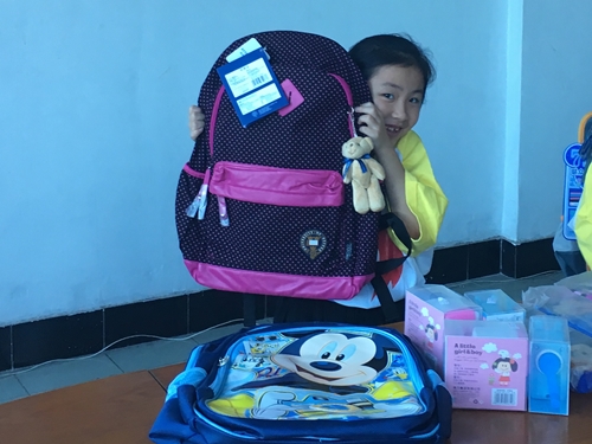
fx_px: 496
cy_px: 222
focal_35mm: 29
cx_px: 296
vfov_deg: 48.2
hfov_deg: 61.7
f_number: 2.2
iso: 64
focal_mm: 4.15
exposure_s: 1/33
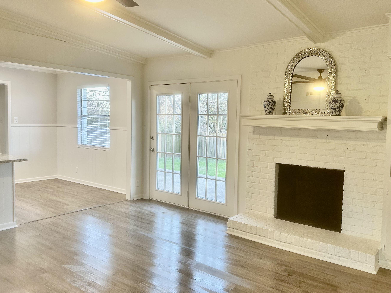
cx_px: 213
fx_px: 316
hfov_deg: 63.3
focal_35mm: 28
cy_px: 139
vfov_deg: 49.7
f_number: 1.78
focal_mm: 6.86
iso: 125
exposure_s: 1/60
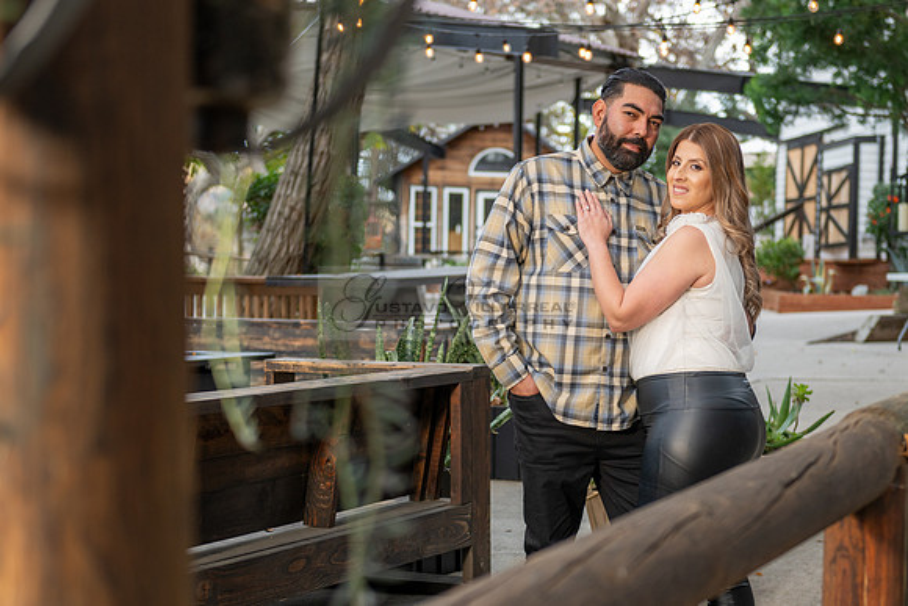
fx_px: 1902
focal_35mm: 75
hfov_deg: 26.8
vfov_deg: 18.1
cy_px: 380
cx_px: 514
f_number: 3.2
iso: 200
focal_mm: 56
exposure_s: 1/160
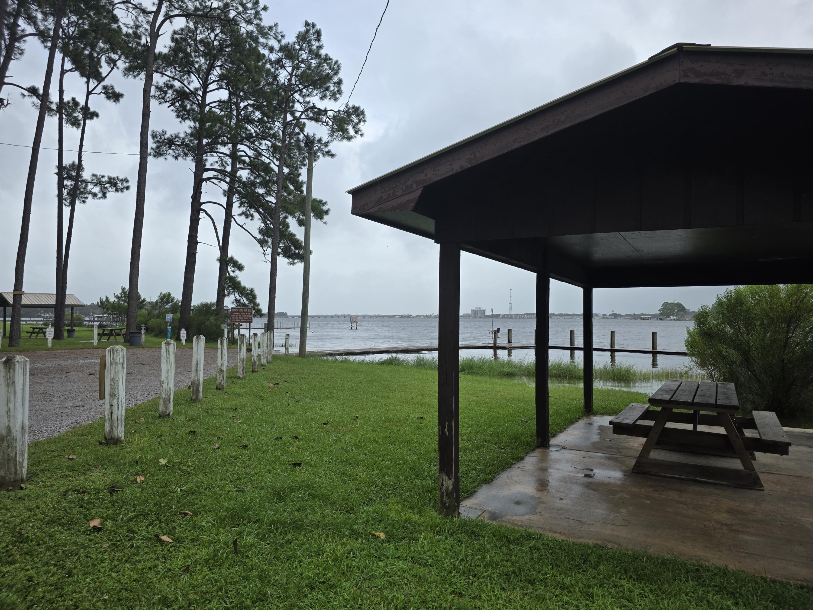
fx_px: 540
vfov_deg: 58.9
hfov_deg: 73.9
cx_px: 406
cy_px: 305
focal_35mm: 23
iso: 80
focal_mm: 6.3
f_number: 1.7
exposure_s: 1/3972
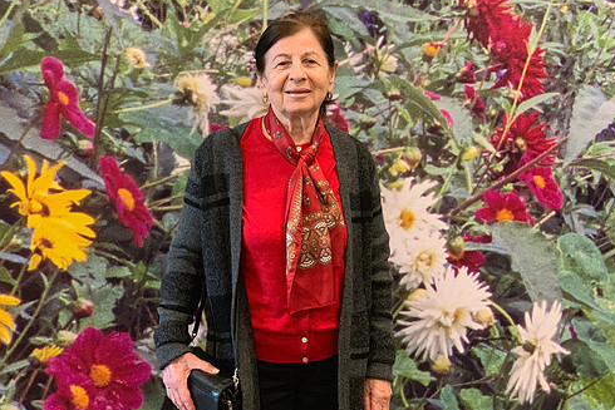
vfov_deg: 21.2
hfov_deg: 31.4
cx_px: 302
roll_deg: +1.7
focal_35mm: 64
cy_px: 180
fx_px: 1094
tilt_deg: -5.7
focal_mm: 6
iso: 320
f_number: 2.4
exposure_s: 1/40
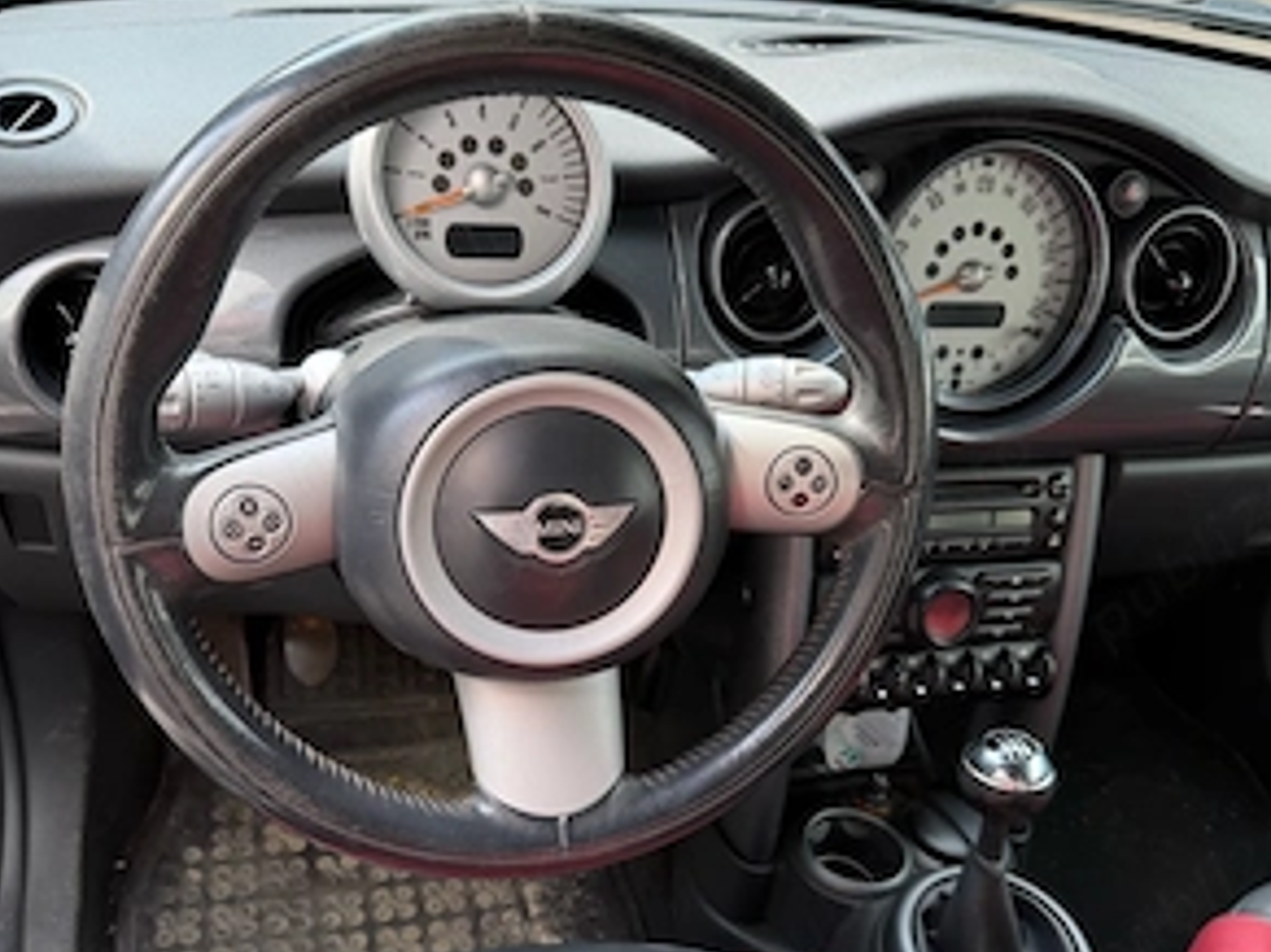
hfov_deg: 55.4
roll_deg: -7.4
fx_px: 1211
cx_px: 638
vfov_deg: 42.6
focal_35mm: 33
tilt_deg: -34.2
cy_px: 590
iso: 80
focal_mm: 6.76
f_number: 1.78
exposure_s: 1/121
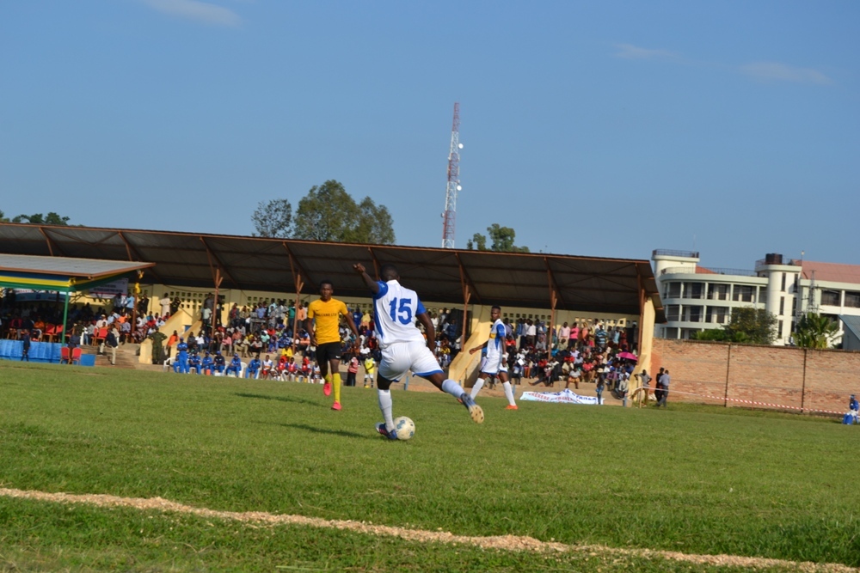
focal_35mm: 82
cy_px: 286
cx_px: 430
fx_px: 1971
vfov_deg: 16.6
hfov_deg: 24.6
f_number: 9
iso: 100
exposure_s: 1/320
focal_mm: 55
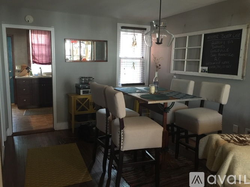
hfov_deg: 61.7
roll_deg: -1.7
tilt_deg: -8.3
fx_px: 209
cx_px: 125
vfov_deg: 48.2
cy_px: 94
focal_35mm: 29
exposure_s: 1/15
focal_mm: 4.15
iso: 125
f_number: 2.2
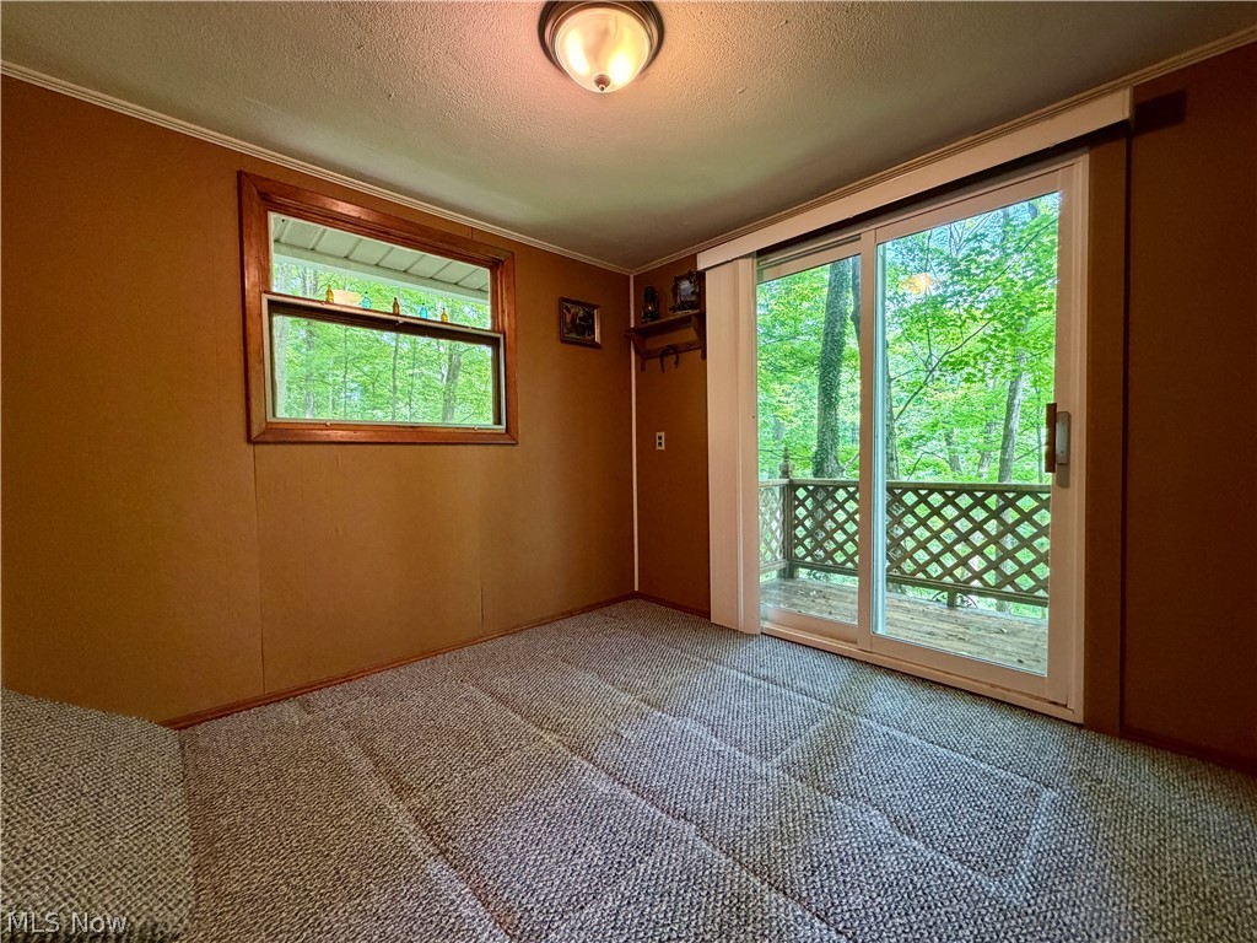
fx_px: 508
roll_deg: +1.1
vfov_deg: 85.7
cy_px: 472
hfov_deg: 102.1
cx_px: 628
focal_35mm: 14
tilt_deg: -2.0
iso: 320
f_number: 2.2
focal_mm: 2.22
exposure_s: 1/60
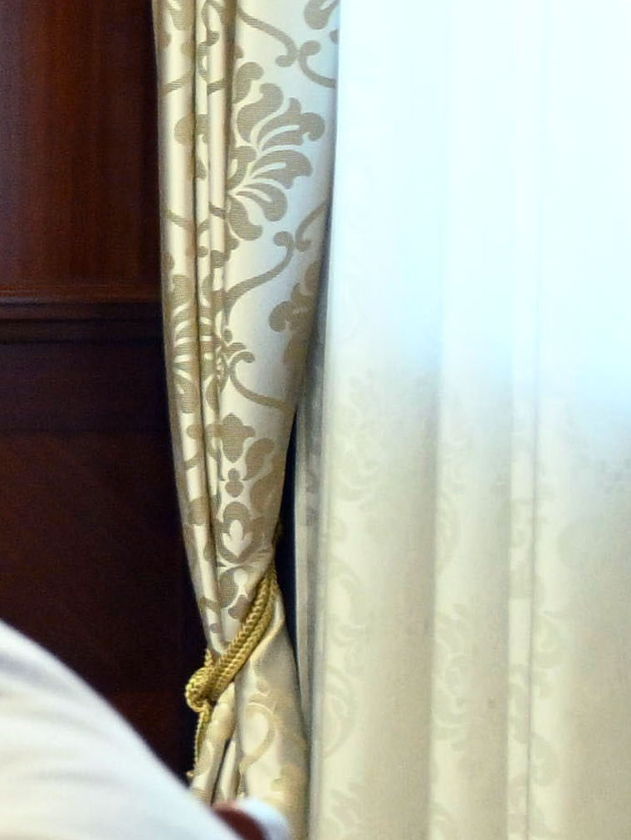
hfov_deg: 4.4
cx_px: -2610
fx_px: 7047
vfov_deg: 6.8
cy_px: -153
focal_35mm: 290
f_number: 4.5
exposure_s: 1/125
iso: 1600
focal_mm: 37
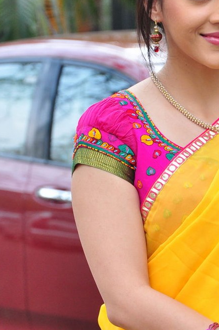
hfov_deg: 4.6
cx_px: 232
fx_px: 2721
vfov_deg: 6.9
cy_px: 243
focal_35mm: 297
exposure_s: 1/125
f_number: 6.3
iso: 640
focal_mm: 85
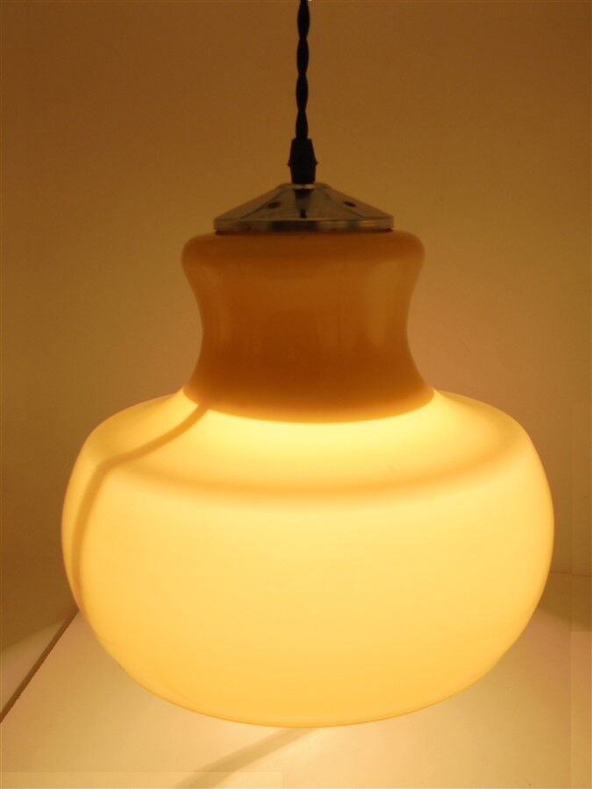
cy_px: 394
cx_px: 296
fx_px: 775
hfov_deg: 41.8
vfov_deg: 54.0
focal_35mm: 34
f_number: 4
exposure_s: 1/80
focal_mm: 6.1
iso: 100
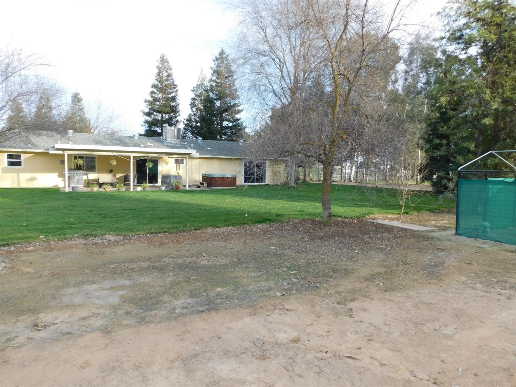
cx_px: 258
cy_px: 194
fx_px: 343
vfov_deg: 58.9
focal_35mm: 23
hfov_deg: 73.9
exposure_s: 1/400
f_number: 3
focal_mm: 4
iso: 125
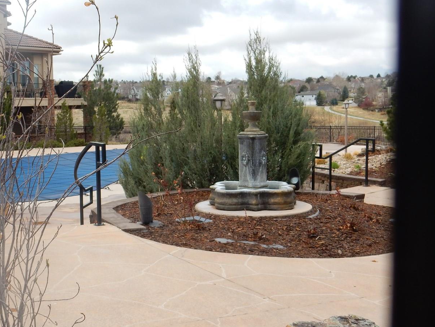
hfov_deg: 39.3
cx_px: 156
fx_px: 603
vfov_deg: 30.2
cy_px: 148
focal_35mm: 48
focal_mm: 6.4
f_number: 4
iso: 125
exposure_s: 1/800
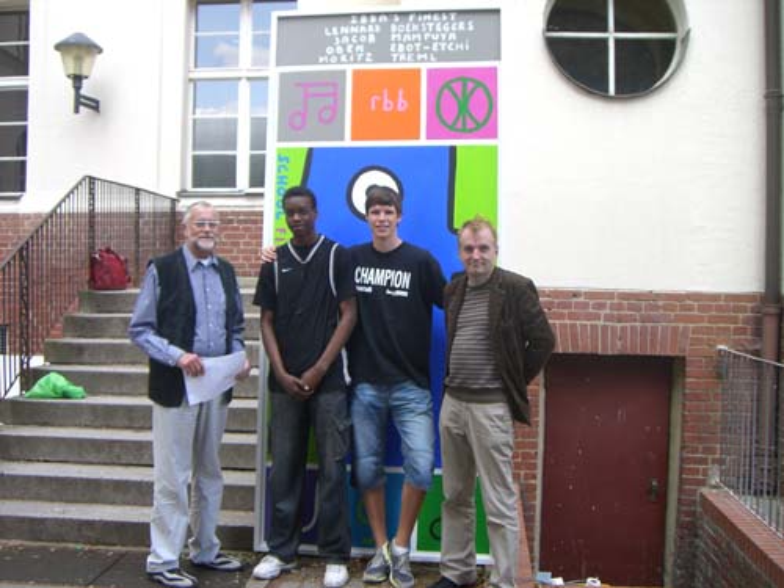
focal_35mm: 38
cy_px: 294
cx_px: 392
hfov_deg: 49.0
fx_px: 861
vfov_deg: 37.7
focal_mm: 6.2
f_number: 2.7
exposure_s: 1/125
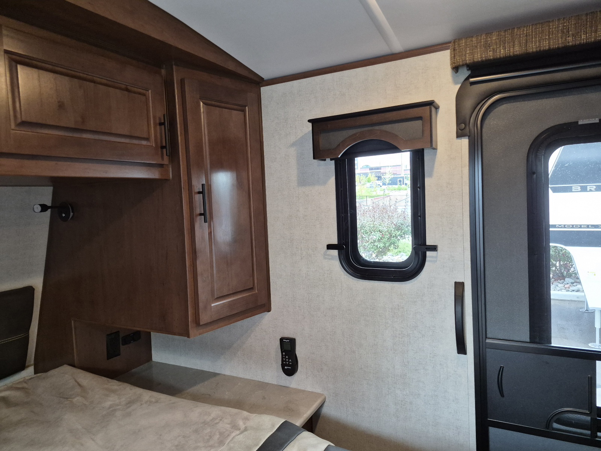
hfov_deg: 73.9
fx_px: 399
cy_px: 226
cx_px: 300
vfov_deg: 58.9
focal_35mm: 23
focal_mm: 5.4
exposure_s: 1/120
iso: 800
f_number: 1.8
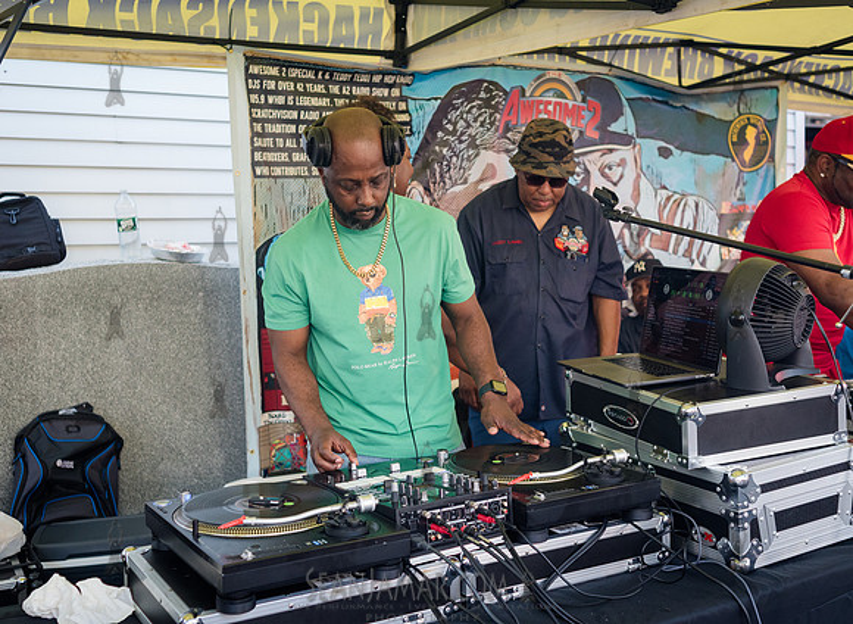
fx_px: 1000
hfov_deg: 46.2
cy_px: 298
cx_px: 422
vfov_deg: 34.6
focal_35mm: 41
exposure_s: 1/1000
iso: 1250
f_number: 3.5
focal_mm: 35
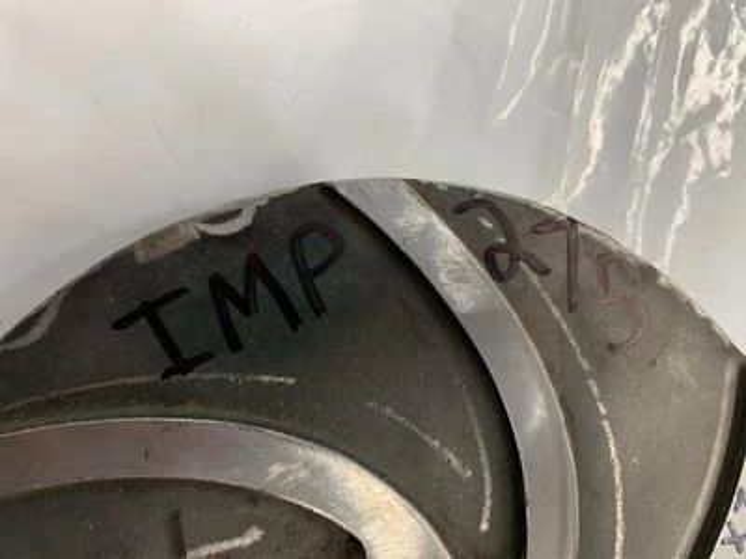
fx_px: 560
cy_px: 280
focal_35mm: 26
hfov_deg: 67.3
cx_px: 373
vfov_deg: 53.1
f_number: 1.8
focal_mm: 4.25
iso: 100
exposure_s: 1/90
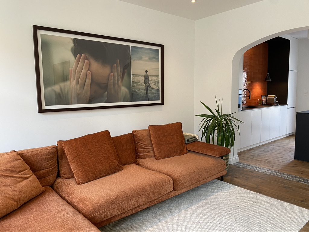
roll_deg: +1.0
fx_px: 232
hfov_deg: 67.3
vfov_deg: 53.1
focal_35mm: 26
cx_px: 154
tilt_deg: -6.4
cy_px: 116
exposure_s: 1/50
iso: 80
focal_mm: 4.25
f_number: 1.8
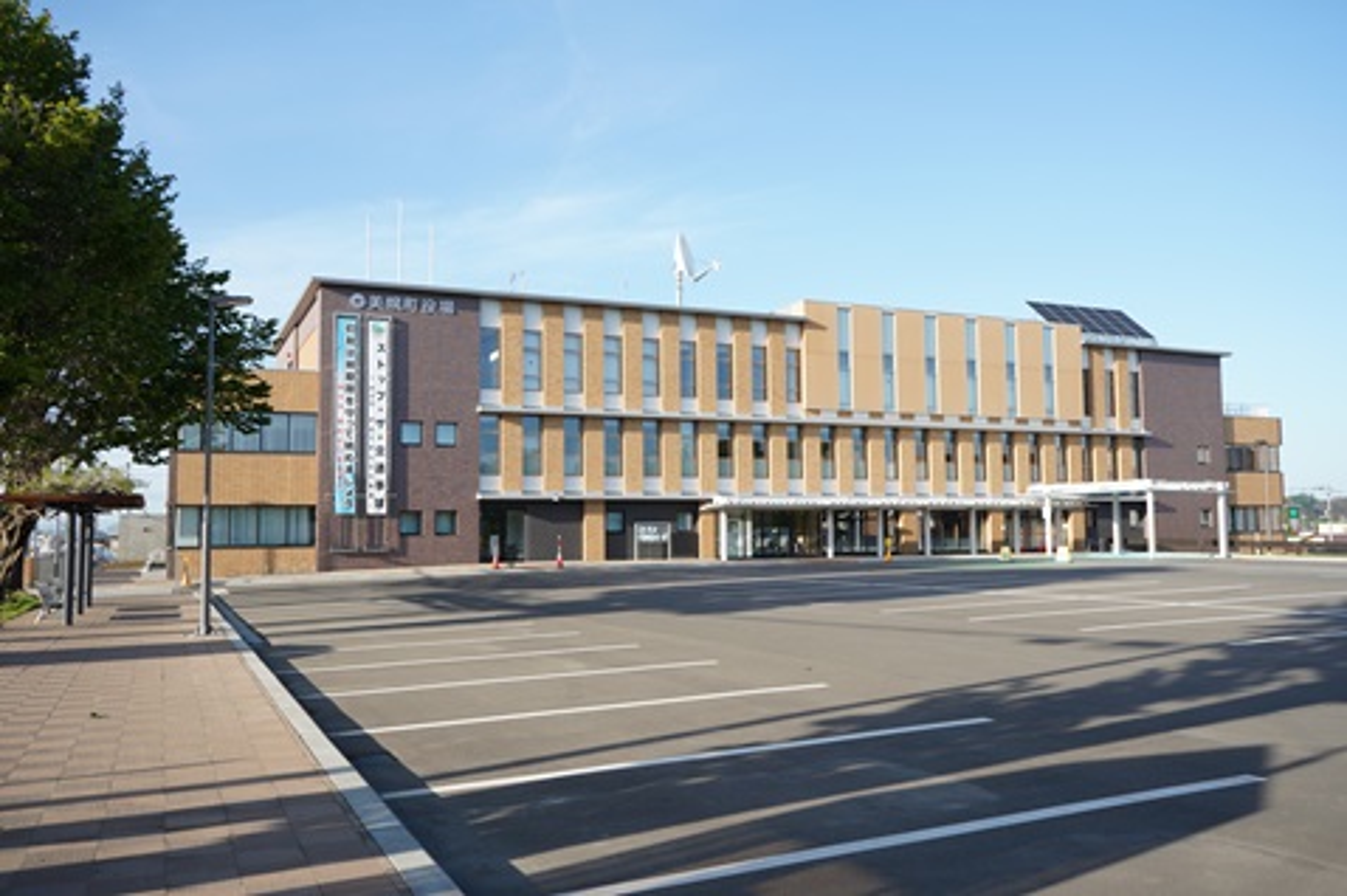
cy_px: 448
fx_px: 1084
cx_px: 674
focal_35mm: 29
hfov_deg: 63.7
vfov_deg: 44.9
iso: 100
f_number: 7.1
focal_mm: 29
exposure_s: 1/125
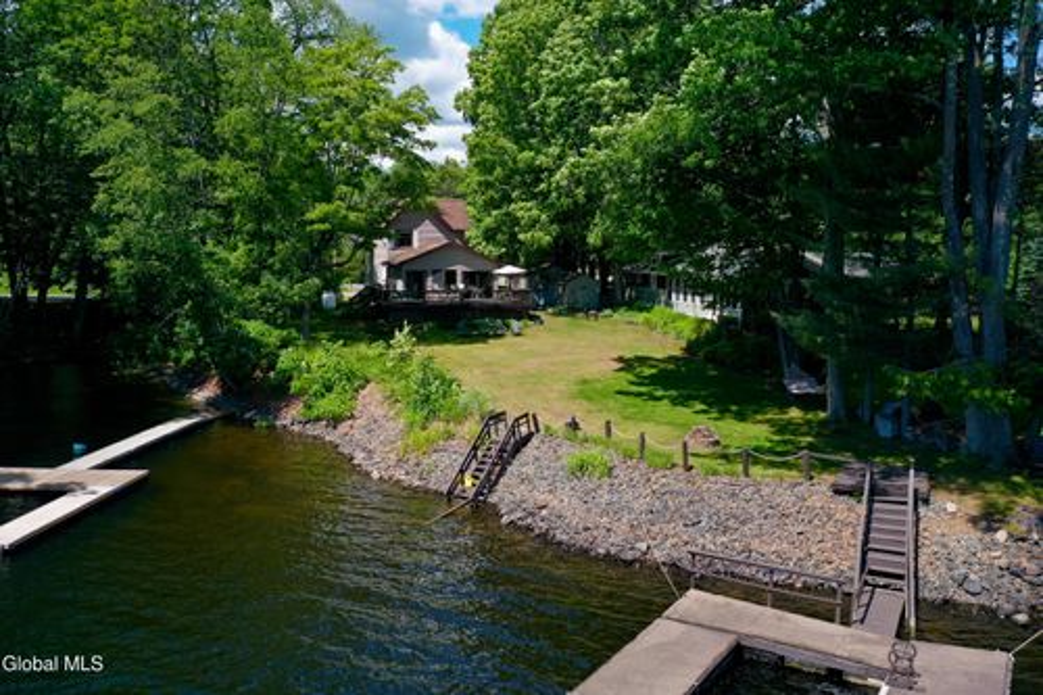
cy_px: 348
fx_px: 811
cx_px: 522
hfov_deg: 65.5
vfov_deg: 46.4
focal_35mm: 28
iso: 100
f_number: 3.5
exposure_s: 1/50
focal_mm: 10.26
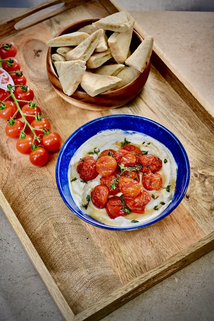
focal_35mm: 58
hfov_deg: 23.4
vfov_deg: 34.5
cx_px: 107
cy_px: 160
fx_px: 517
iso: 250
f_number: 8
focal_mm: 58
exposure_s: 1/80
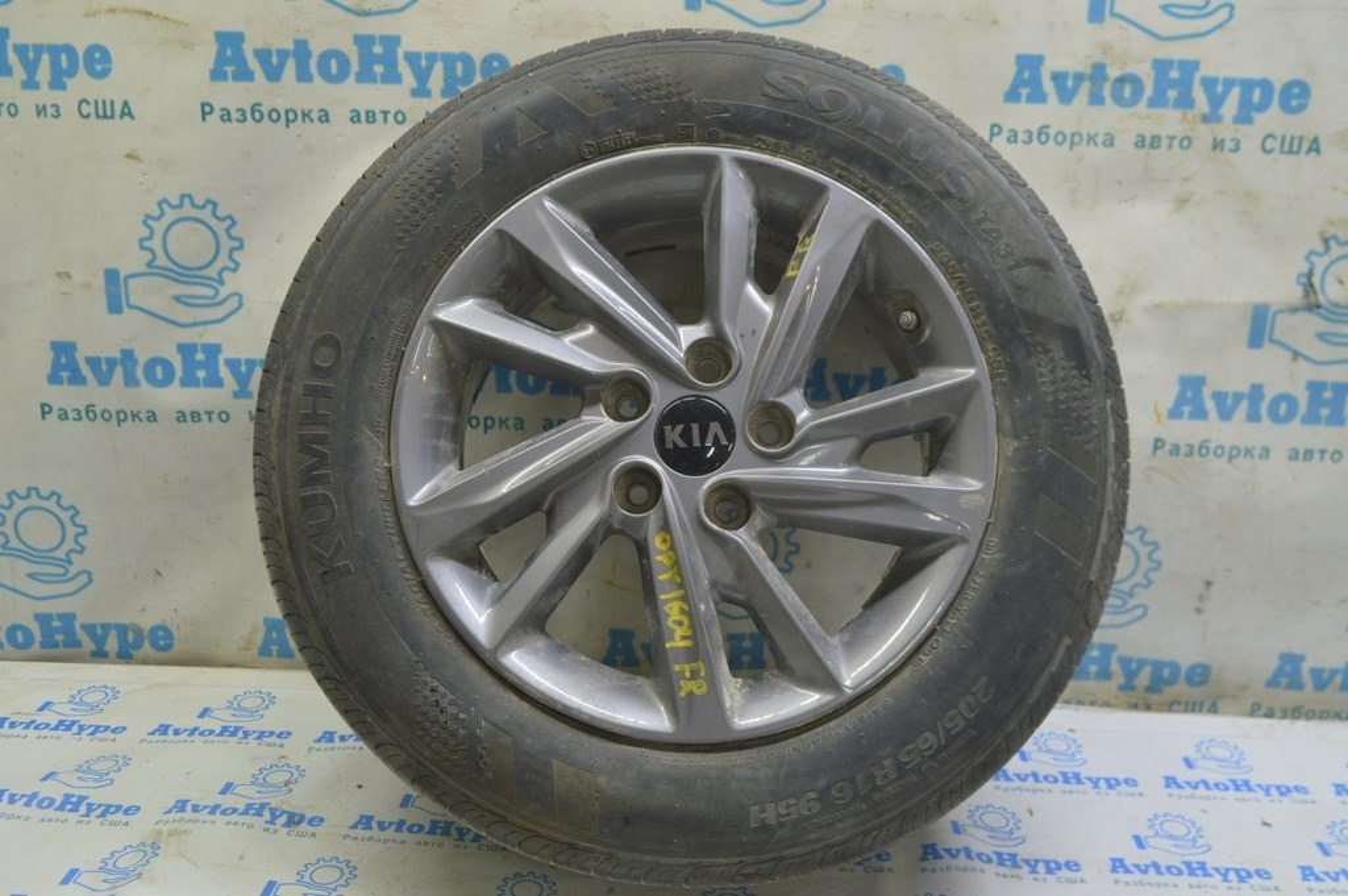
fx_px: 1291
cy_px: 448
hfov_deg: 55.1
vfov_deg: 38.3
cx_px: 674
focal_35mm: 34
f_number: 5.6
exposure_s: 1/20
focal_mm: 23
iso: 400
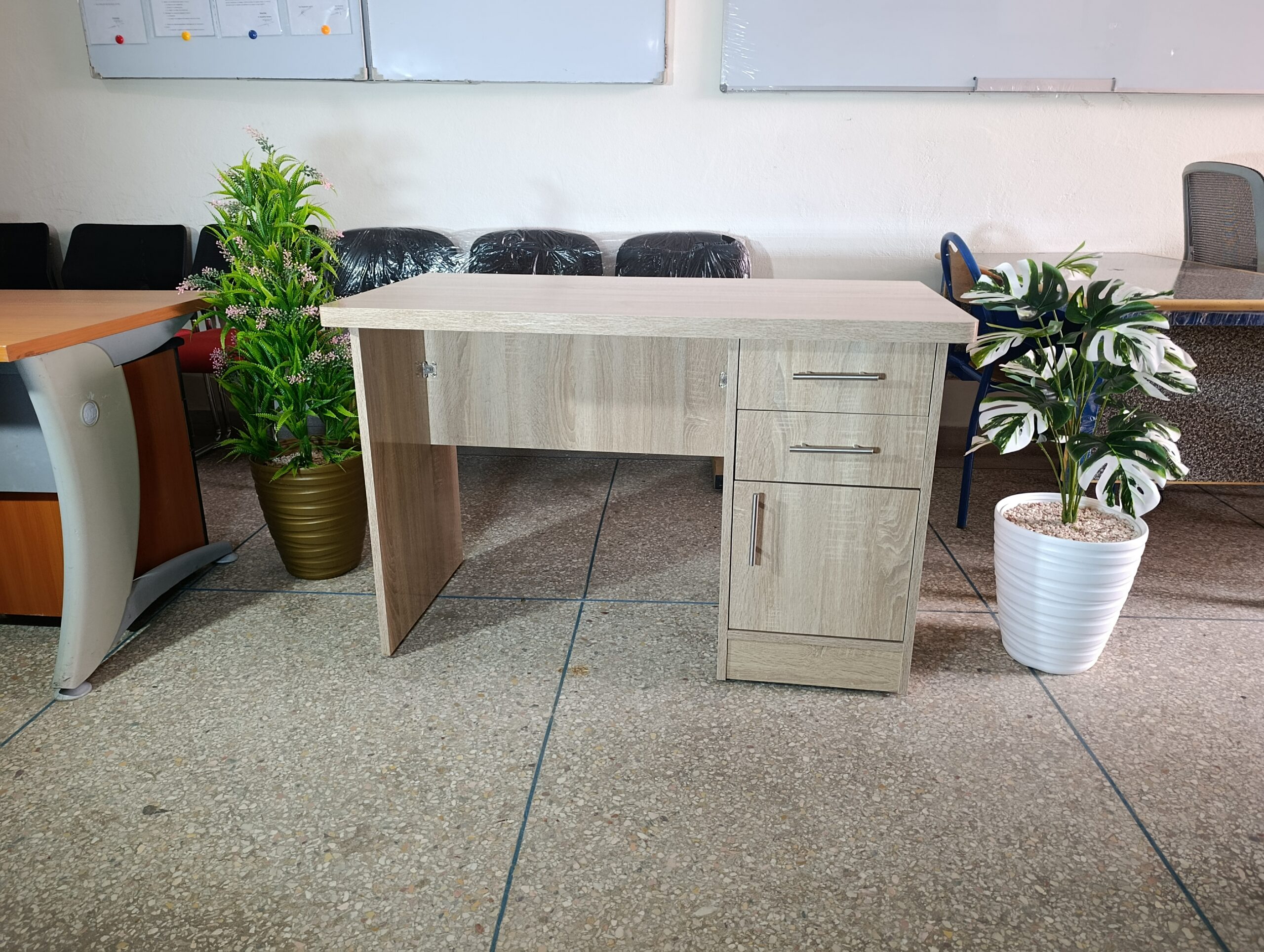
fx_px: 841
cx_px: 632
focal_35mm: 23
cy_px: 476
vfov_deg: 59.0
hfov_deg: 73.8
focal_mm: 6.11
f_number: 1.65
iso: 586
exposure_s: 1/100
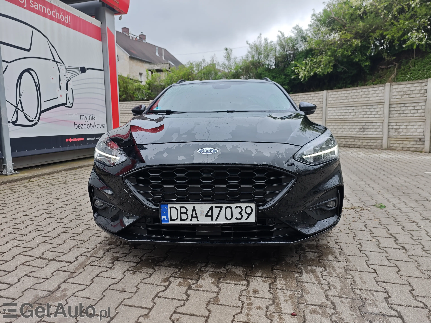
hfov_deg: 73.9
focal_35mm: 23
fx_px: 286
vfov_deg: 58.9
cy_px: 162
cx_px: 216
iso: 50
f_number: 2
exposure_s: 1/498
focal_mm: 8.72
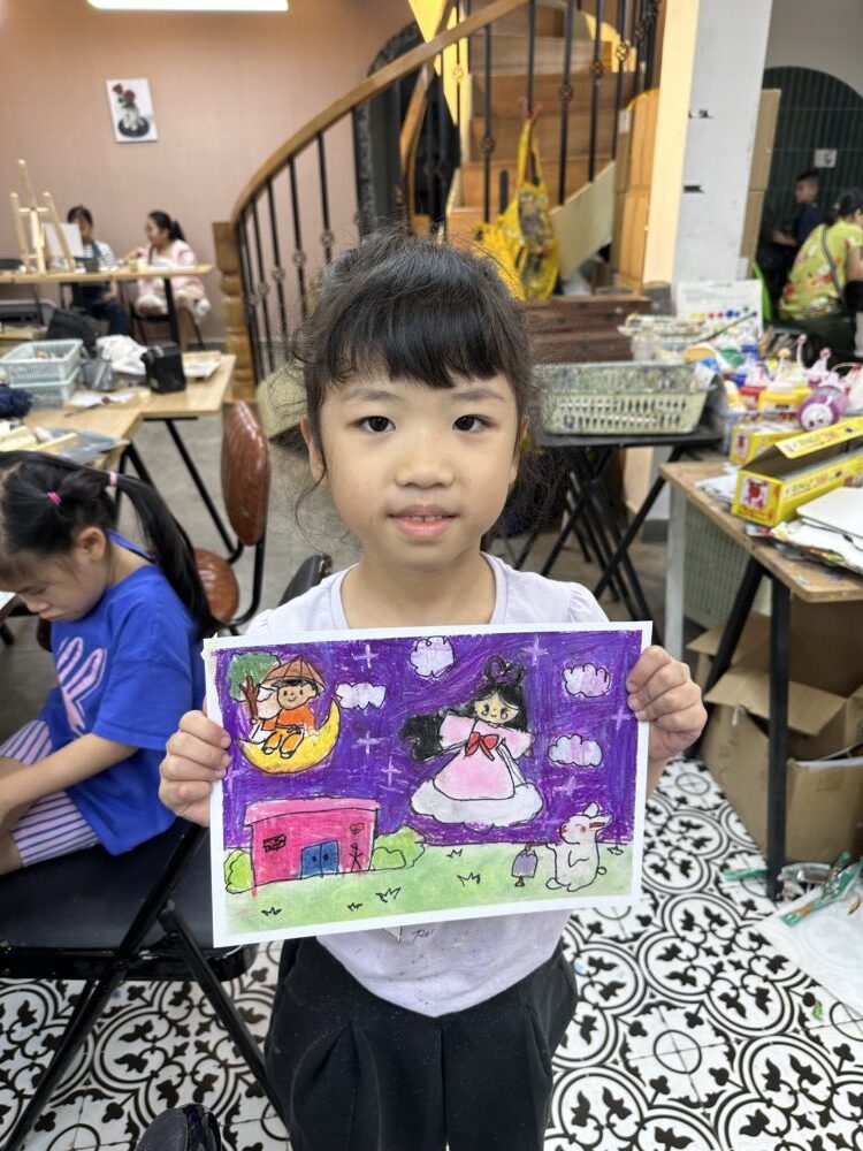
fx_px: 798
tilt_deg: -24.4
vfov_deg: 71.6
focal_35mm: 24
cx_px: 432
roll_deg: +0.6
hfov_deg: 56.8
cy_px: 576
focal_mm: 6.86
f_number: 1.78
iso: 80
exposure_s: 1/100
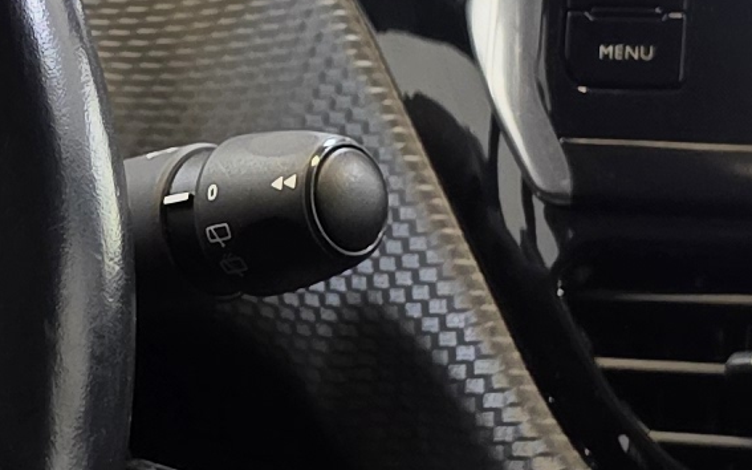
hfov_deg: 12.0
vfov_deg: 7.6
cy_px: 339
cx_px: -3
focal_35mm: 172
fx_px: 3524
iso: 200
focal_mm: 6.5
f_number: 1.4
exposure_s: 1/100
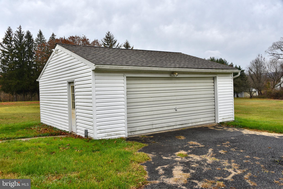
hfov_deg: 58.7
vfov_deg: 41.1
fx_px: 252
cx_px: 142
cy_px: 94
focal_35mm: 32
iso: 360
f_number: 8
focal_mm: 32
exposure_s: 1/250
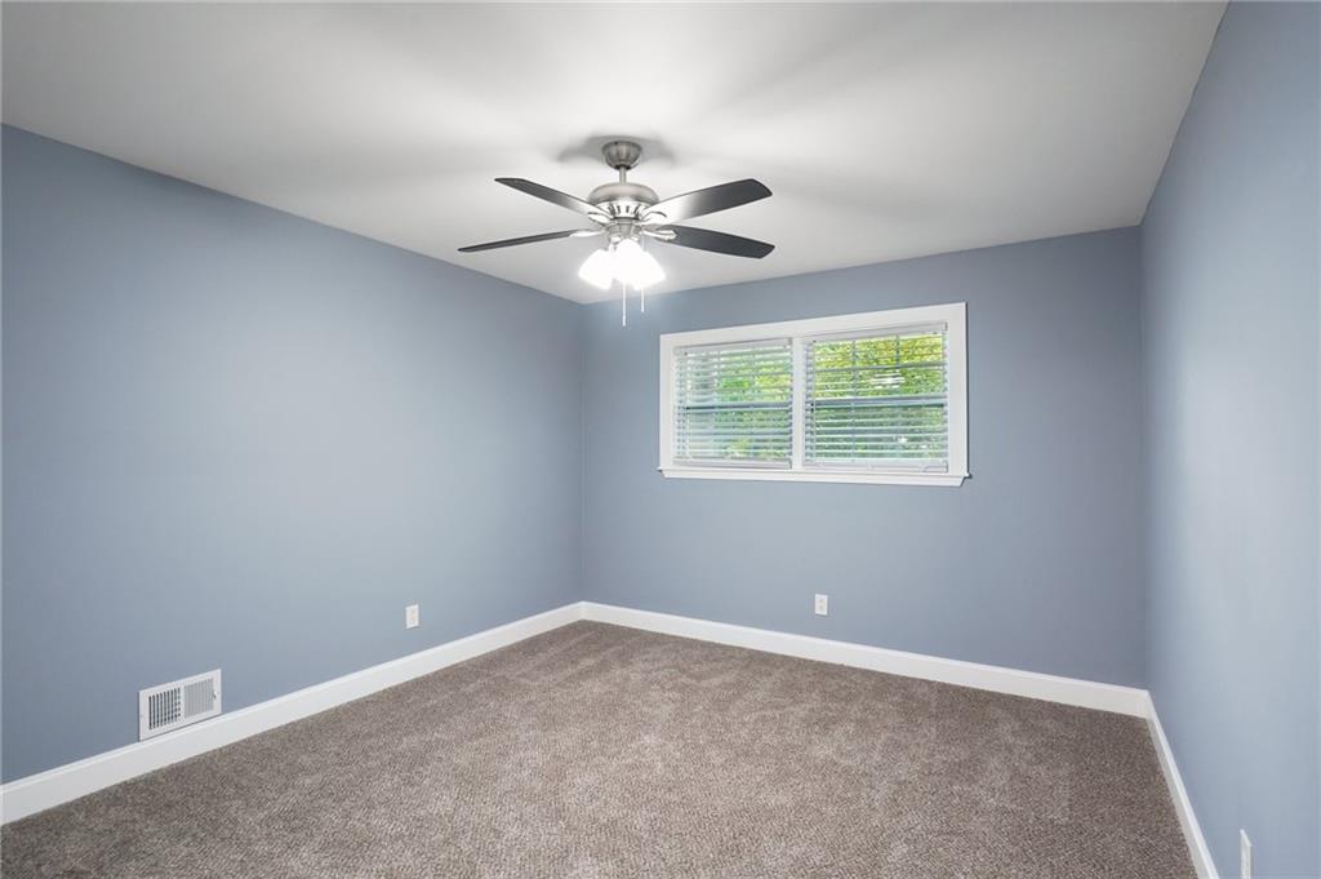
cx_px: 660
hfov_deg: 93.3
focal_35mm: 17
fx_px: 623
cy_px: 440
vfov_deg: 70.3
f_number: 8
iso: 400
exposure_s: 1/6
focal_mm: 17
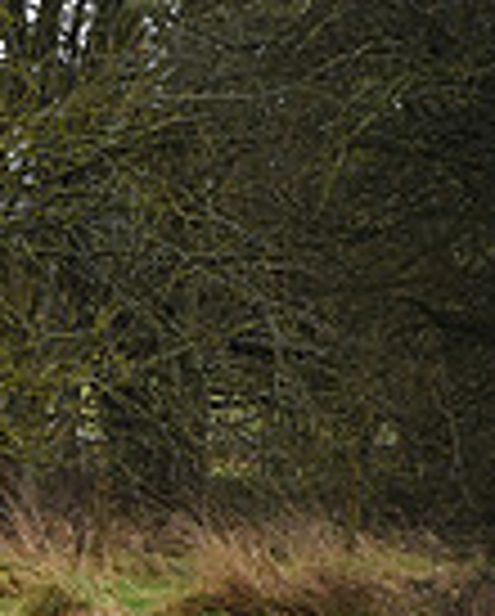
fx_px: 14490
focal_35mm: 793
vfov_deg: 2.4
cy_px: 544
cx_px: -765
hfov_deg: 1.9
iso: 2500
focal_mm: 200
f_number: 9
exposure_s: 1/1000
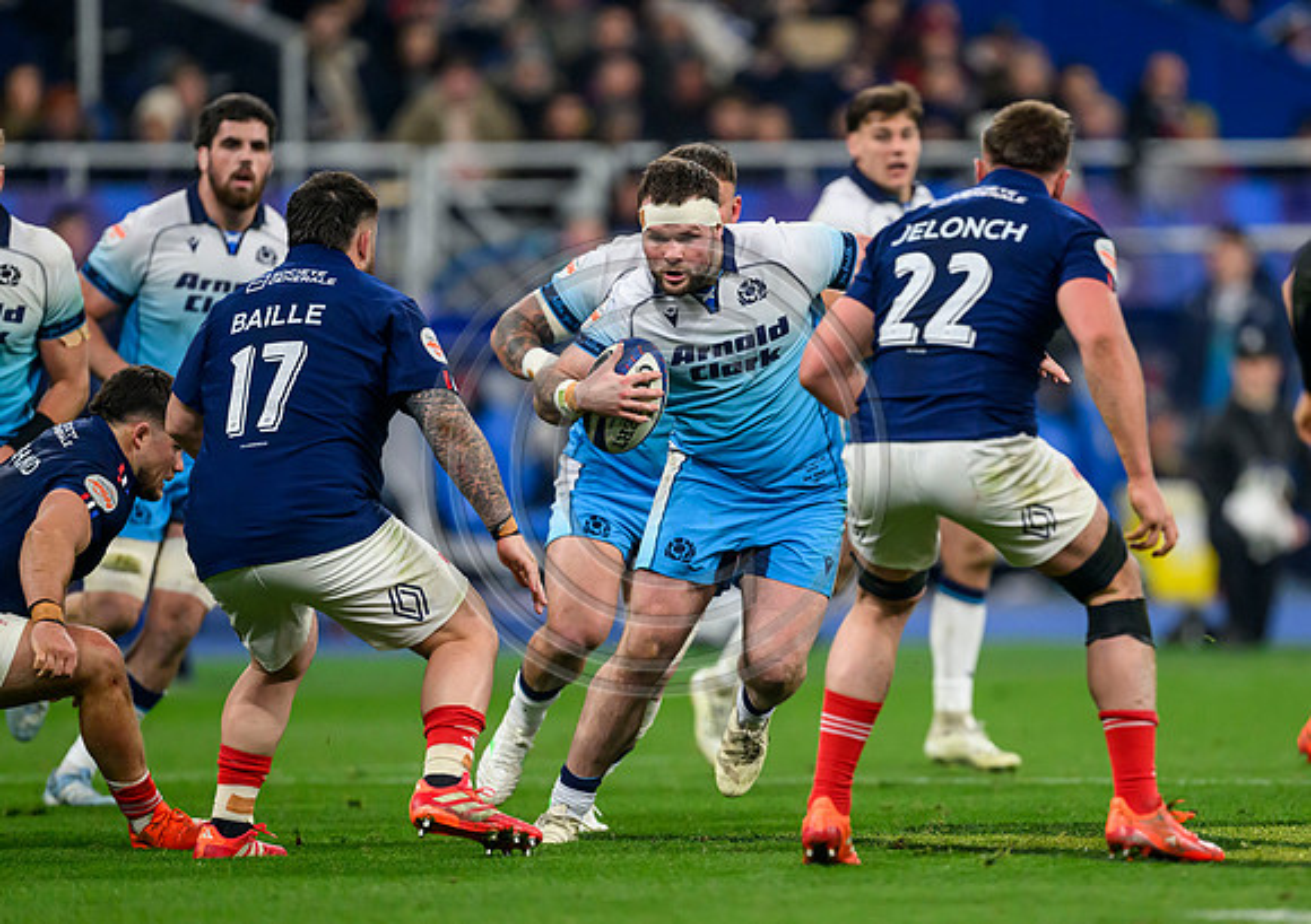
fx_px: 20355
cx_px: 910
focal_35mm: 549
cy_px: 545
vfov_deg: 2.6
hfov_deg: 3.7
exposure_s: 1/3200
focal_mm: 400
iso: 3200
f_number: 2.8
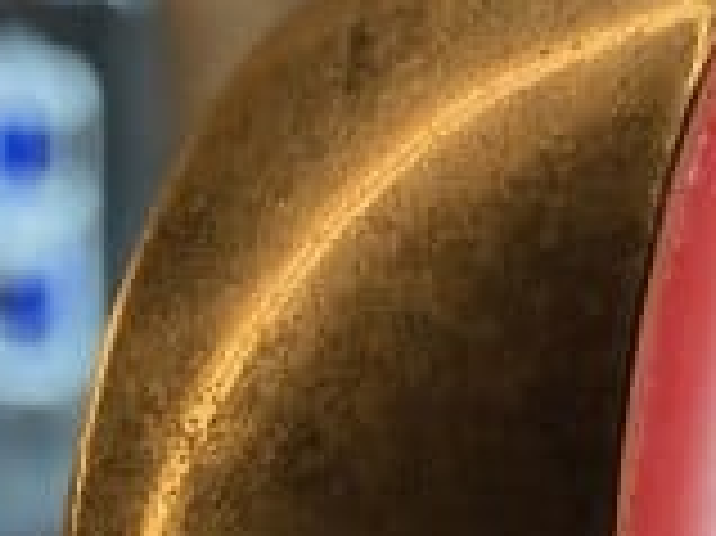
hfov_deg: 13.2
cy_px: 851
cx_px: 329
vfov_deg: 9.5
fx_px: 3100
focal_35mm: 150
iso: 50
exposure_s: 1/100
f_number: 1.8
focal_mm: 3.99
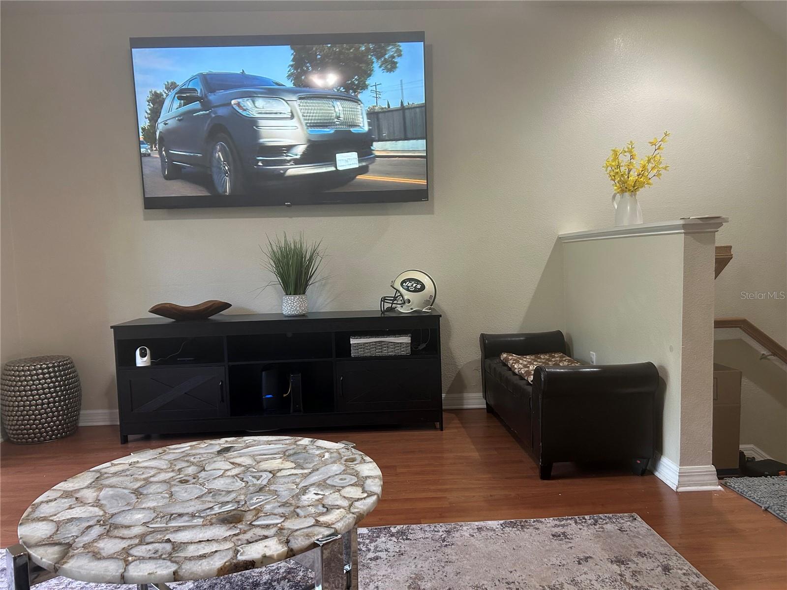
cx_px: 394
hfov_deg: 67.3
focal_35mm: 26
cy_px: 295
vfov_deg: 53.1
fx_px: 591
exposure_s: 1/60
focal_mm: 5.7
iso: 200
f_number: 1.5
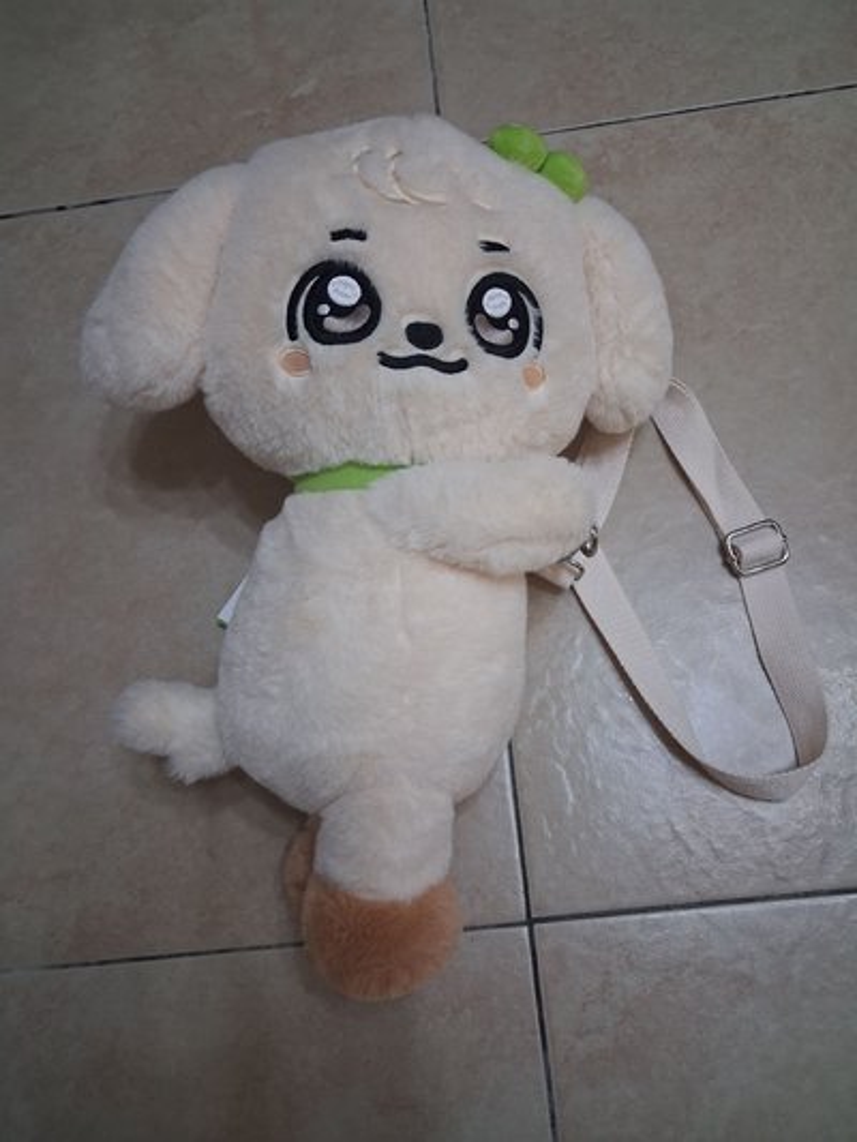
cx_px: 428
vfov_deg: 65.3
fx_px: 891
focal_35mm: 27
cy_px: 571
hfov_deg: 51.4
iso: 400
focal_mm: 4
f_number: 1.8
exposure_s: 1/40
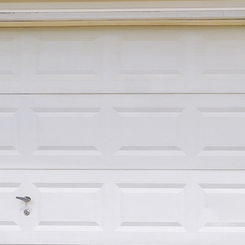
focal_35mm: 74
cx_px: 551
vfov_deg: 23.4
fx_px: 593
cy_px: 117
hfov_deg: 15.6
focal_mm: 10
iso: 100
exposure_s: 1/125
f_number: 9
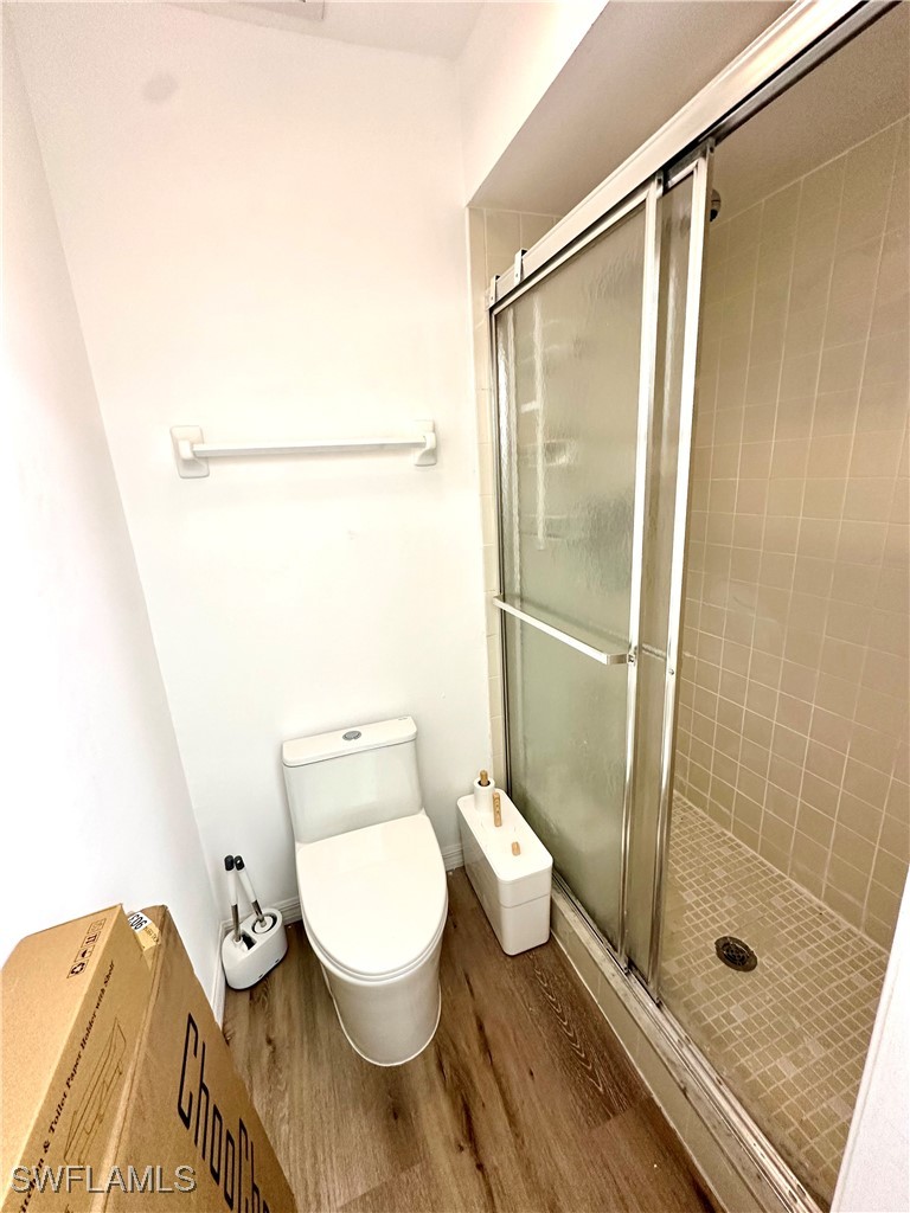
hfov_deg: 85.7
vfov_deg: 102.1
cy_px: 606
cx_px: 455
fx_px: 491
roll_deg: +3.4
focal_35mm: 14
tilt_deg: -14.4
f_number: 2.2
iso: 160
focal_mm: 2.22
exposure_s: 1/60
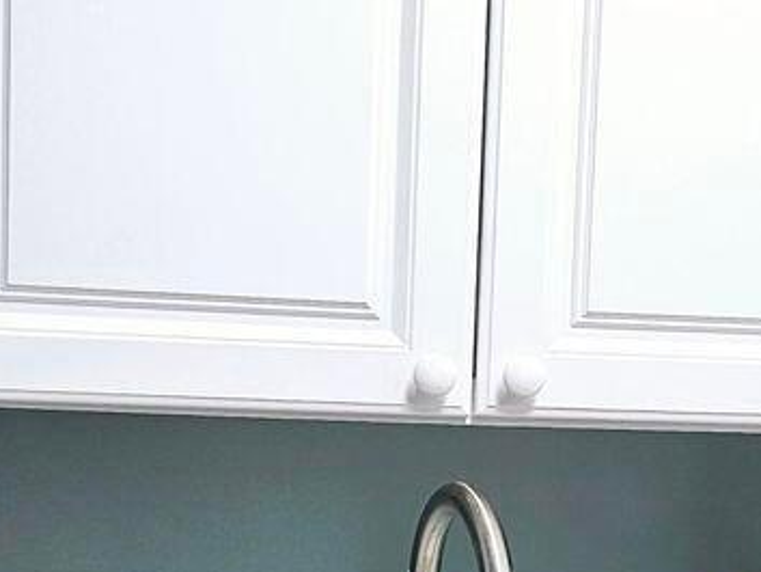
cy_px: 535
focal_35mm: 89
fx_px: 1957
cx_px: 592
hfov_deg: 21.8
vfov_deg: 16.4
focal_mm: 6.3
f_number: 1.7
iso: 160
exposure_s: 1/120
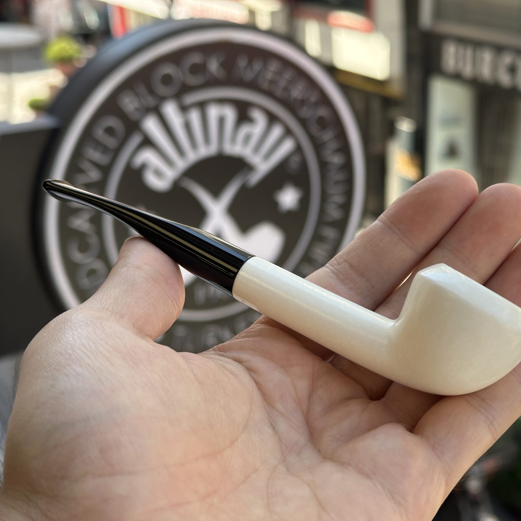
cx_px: 331
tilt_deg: -21.0
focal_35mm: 57
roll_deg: +0.4
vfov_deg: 30.0
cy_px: 262
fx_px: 971
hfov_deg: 29.9
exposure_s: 1/619
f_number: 1.78
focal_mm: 6.86
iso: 64
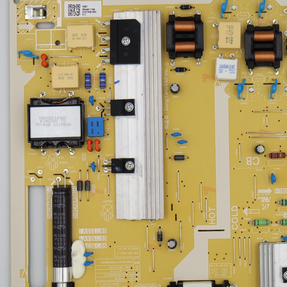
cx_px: 197
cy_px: 146
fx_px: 835
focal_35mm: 89
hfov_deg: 19.4
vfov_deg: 19.5
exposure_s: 1/125
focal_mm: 17
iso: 160
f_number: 5.6
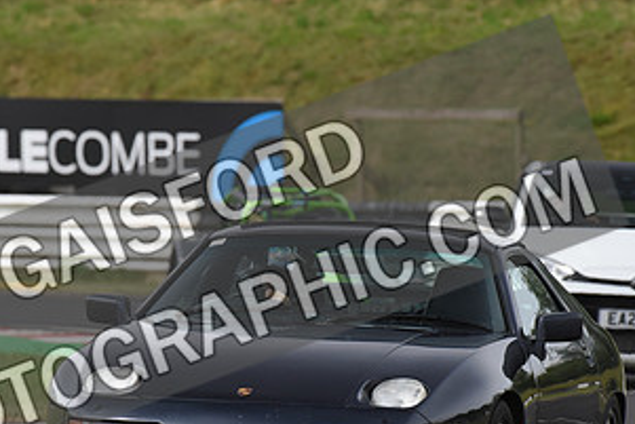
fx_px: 13605
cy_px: 265
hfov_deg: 2.7
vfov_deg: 1.8
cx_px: 200
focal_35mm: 771
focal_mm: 400
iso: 1600
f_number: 8
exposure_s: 1/1000
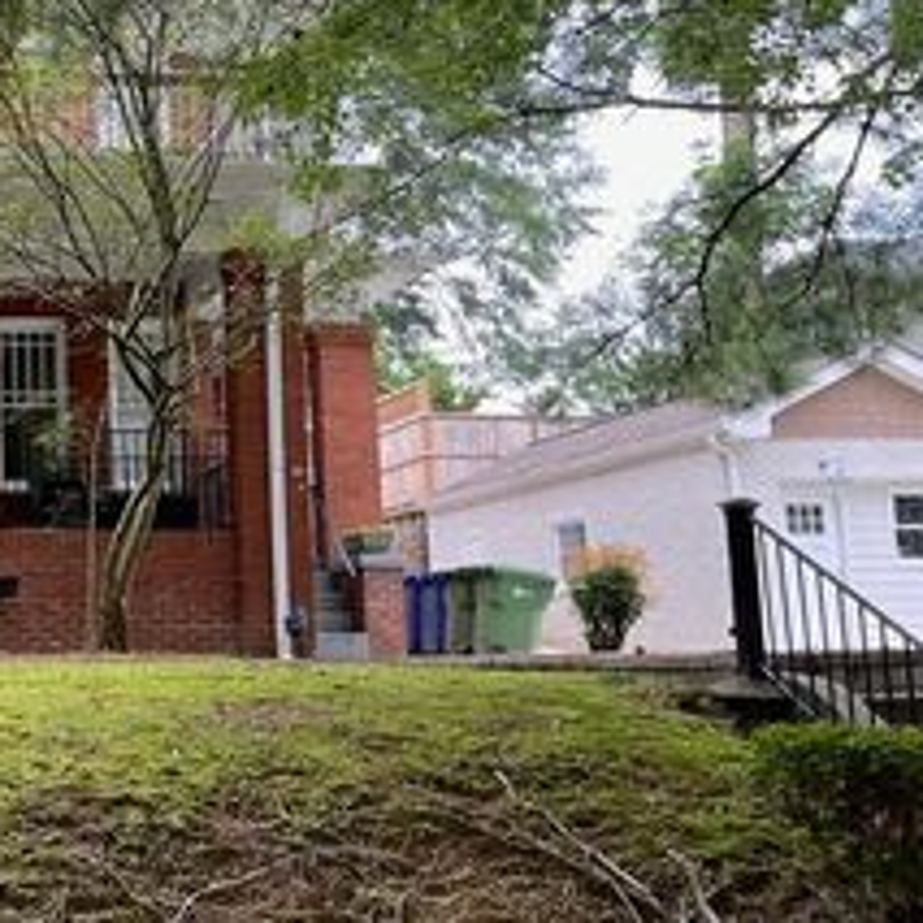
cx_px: -39
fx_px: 1629
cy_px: 422
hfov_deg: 29.2
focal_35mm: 54
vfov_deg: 31.6
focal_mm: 5.1
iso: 40
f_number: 1.6
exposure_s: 1/207
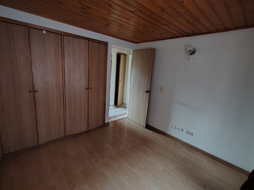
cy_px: 95
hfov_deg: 91.0
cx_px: 127
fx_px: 125
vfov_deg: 74.7
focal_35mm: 17
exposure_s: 1/25
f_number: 2.2
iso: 764
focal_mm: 1.43
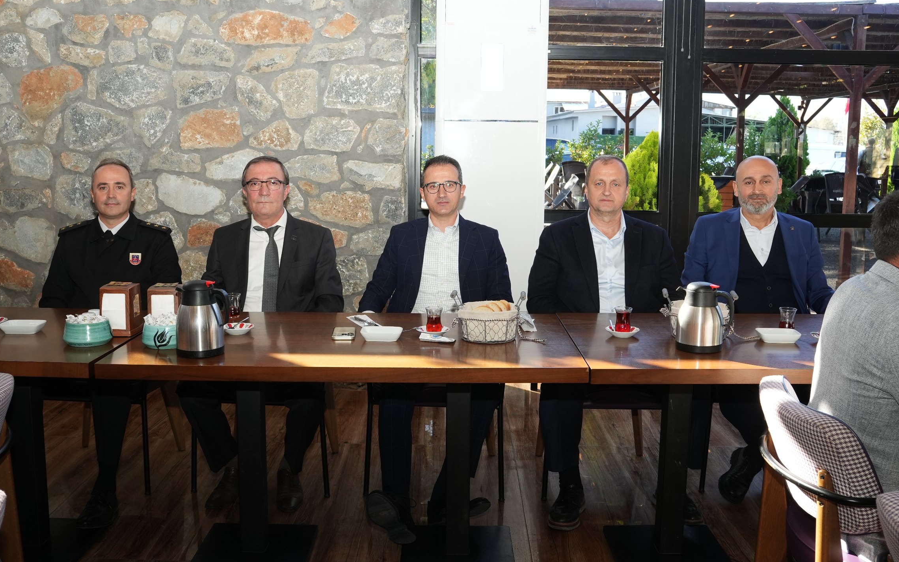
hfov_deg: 55.3
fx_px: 858
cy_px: 272
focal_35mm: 35
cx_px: 448
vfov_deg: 36.3
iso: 640
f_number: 6.3
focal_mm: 23.1
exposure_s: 1/60
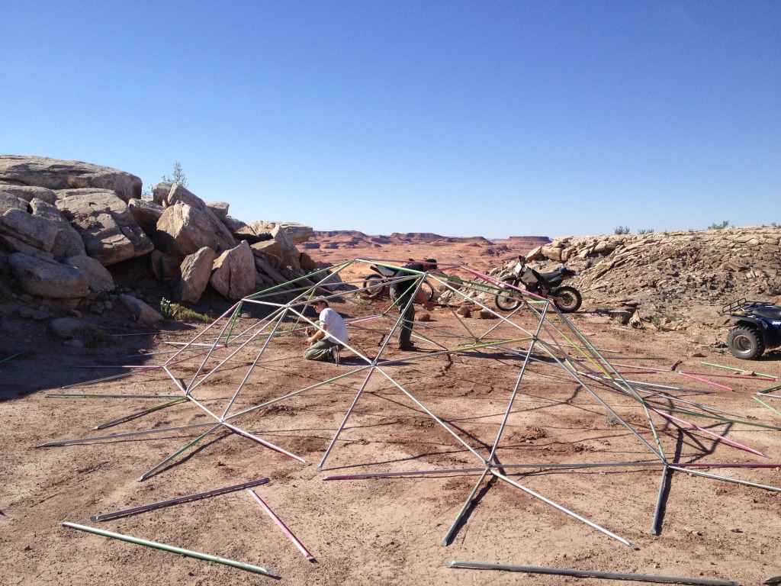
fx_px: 790
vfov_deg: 40.7
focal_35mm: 35
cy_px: 293
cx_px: 390
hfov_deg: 52.6
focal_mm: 4.28
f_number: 2.4
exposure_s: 1/1783
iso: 50
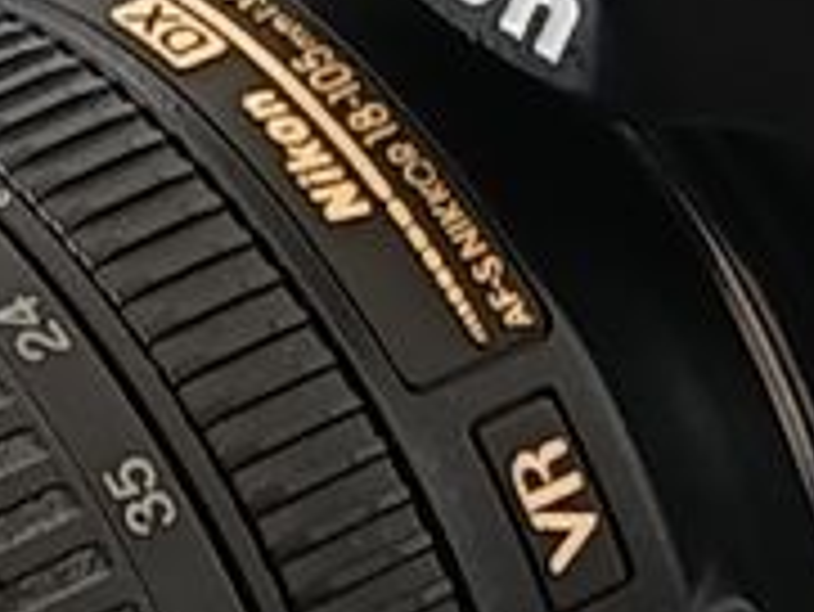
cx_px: 535
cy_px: 284
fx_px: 5977
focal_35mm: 254
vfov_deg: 5.9
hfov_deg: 7.8
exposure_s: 1/33.3
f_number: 1.7
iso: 1155
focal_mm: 5.24
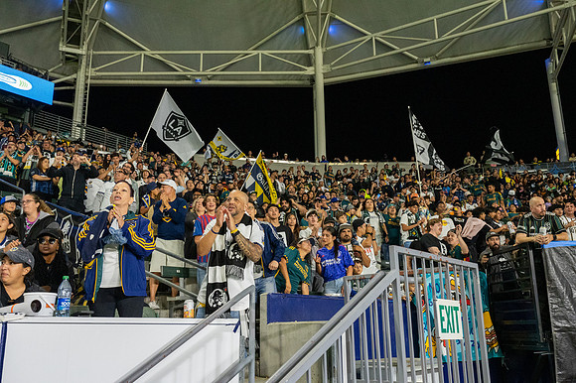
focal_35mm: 34
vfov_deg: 39.4
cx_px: 288
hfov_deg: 56.5
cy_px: 192
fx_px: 536
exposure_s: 1/200
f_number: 8
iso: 12800
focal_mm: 33.5
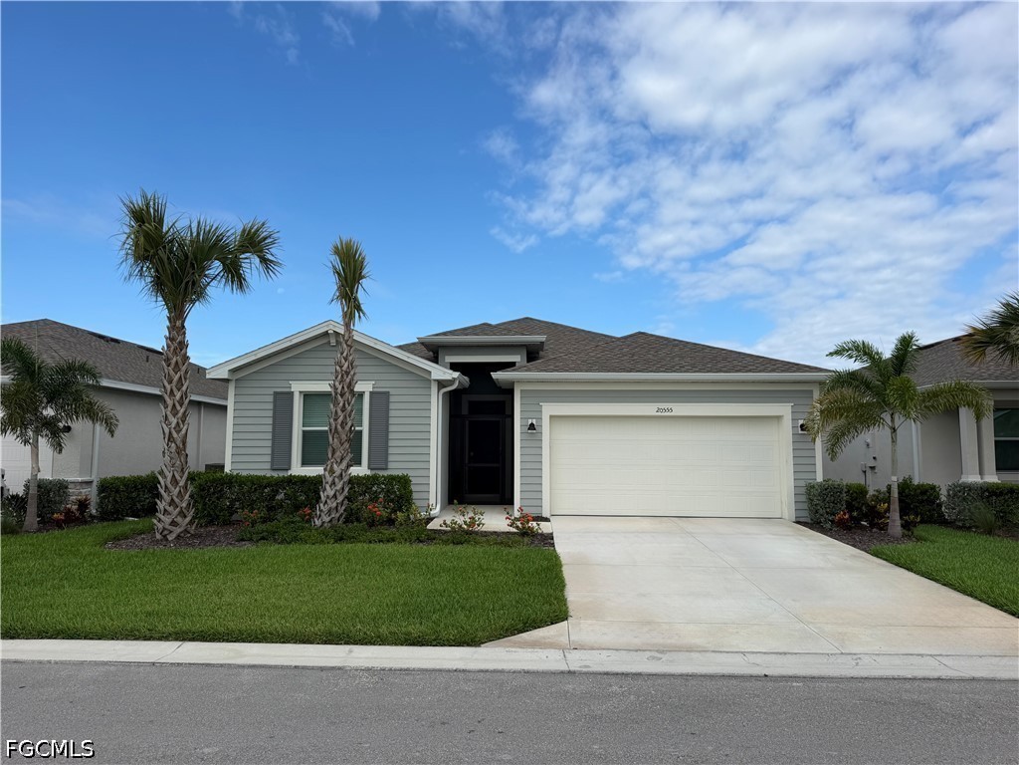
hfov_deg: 71.6
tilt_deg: +5.1
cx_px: 510
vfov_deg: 56.8
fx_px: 706
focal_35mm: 24
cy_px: 382
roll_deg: +0.0
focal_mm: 6.76
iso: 80
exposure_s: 1/4673
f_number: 1.78
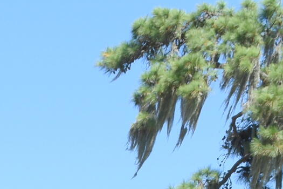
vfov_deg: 7.0
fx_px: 1414
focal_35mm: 180
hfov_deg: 11.0
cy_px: 530
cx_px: -127
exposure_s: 1/250
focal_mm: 21
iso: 200
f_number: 8
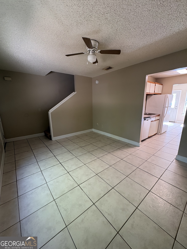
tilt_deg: -11.9
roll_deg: +0.7
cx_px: 94
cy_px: 124
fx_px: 101
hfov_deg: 85.7
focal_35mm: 14
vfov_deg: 102.1
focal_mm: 2.22
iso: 250
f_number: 2.2
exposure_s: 1/60
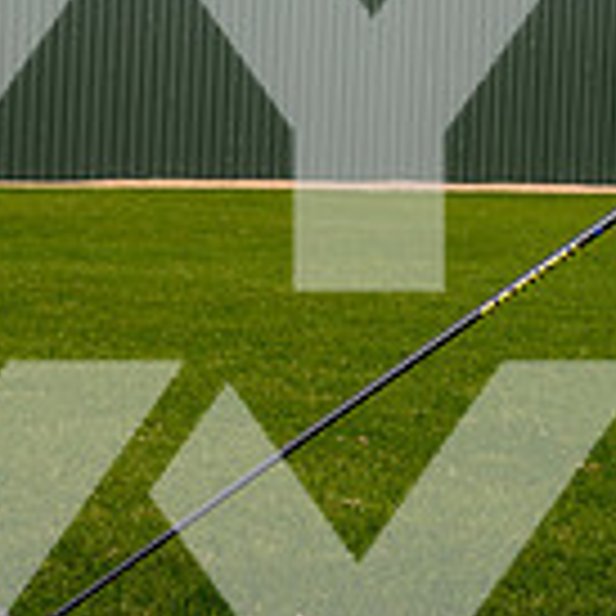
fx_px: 2456
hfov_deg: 14.1
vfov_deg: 14.2
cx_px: 598
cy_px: 83
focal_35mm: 122
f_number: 8
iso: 100
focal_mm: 33
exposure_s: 1/125
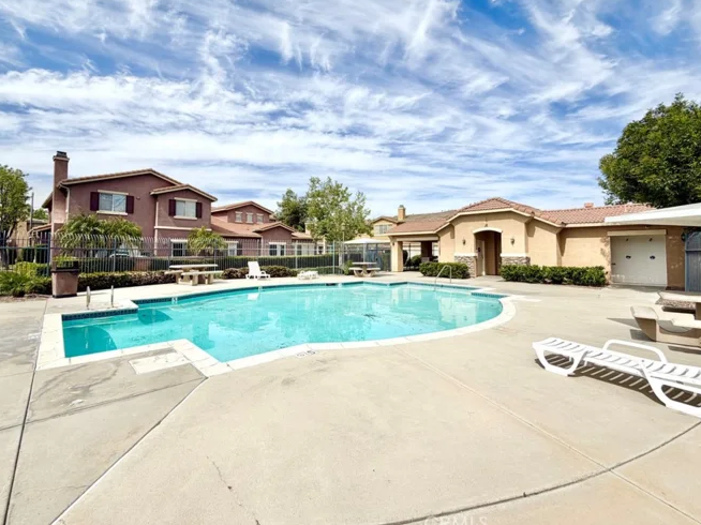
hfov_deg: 94.5
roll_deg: -0.2
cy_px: 235
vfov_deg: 77.8
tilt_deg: +3.4
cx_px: 335
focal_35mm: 16
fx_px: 324
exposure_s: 1/1613
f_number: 2.2
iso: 20
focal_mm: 2.22
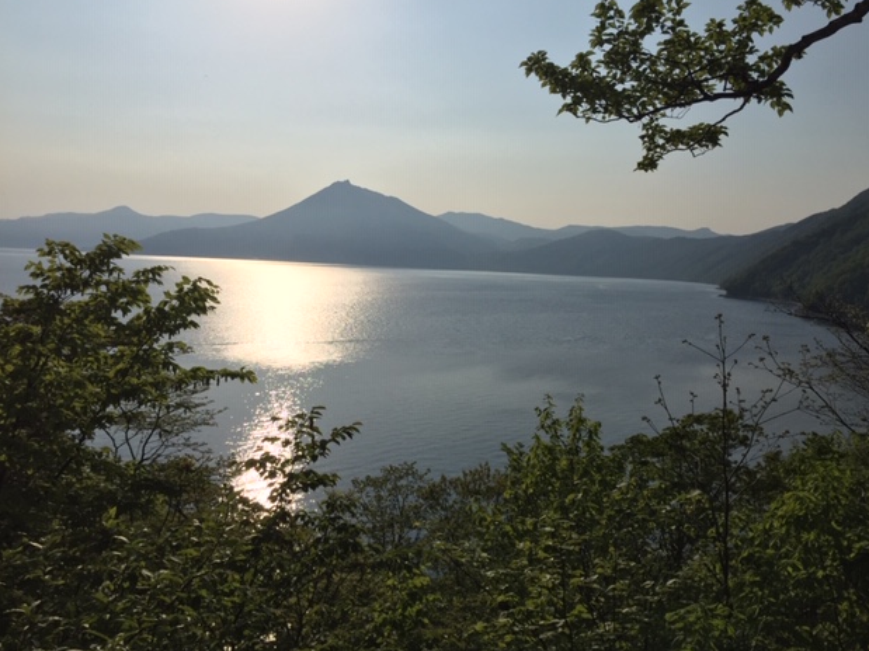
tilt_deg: -2.5
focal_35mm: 30
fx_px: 753
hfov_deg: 60.0
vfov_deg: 46.8
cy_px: 318
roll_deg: -2.3
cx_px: 446
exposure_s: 1/13333
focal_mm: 4.15
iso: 40
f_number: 2.2
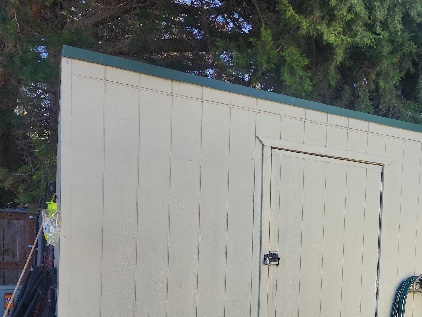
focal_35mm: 39
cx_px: 347
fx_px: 475
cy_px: 260
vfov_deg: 35.5
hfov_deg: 45.1
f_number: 1.8
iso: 12
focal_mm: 6.4
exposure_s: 1/295
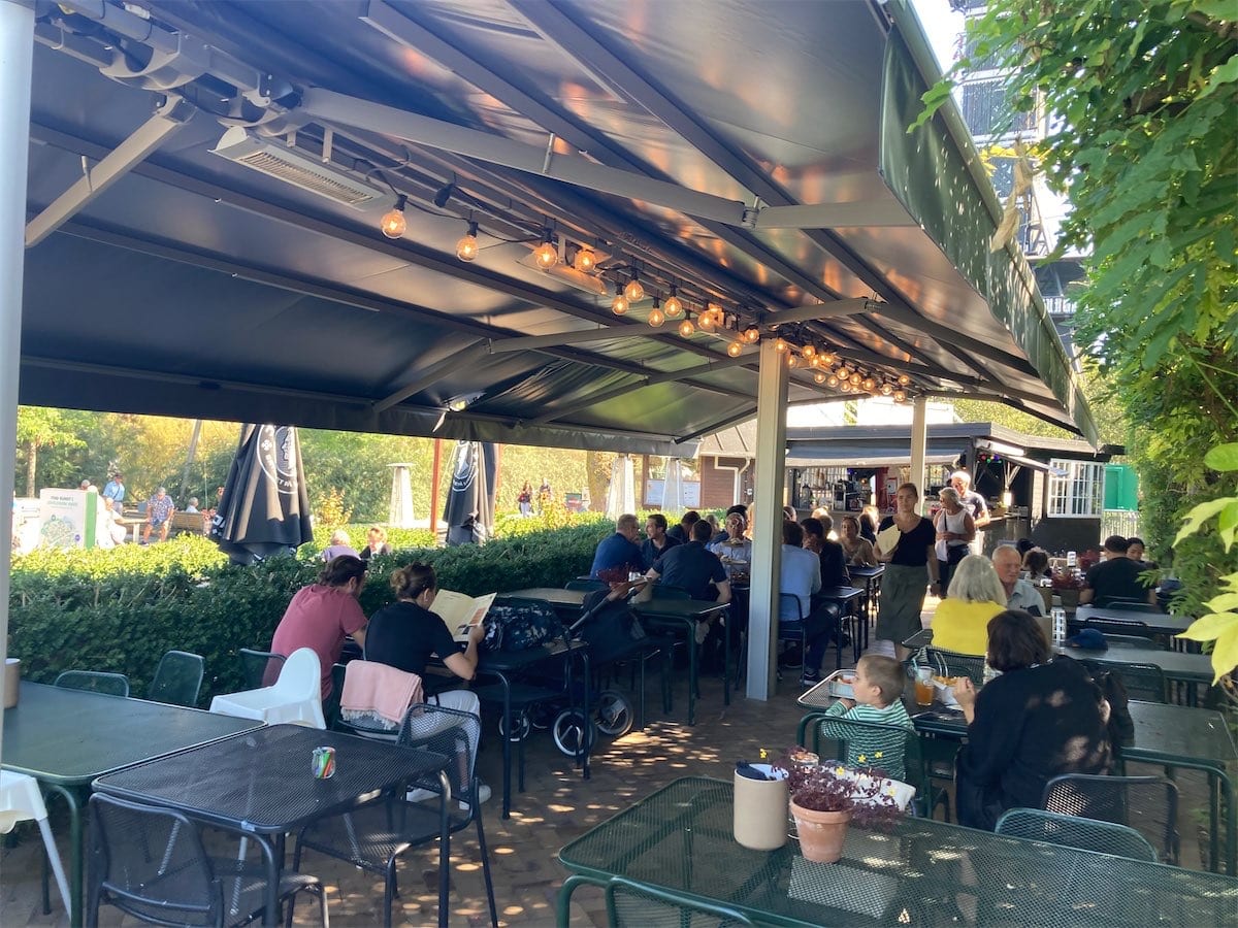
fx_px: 1001
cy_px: 464
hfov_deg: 63.4
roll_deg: -1.4
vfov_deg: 49.7
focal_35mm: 28
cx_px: 619
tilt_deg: +1.0
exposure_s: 1/100
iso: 32
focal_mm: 3.99
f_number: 1.8
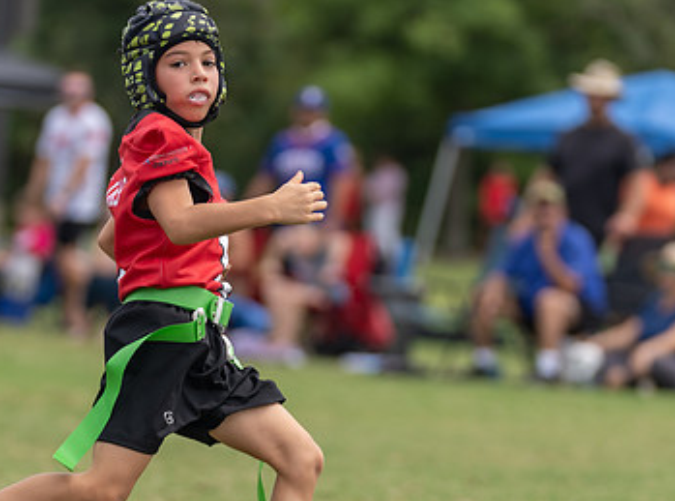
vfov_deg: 5.7
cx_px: 302
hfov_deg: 7.7
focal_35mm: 259
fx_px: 5031
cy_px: 296
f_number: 2.8
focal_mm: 132
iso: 100
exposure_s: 1/1250
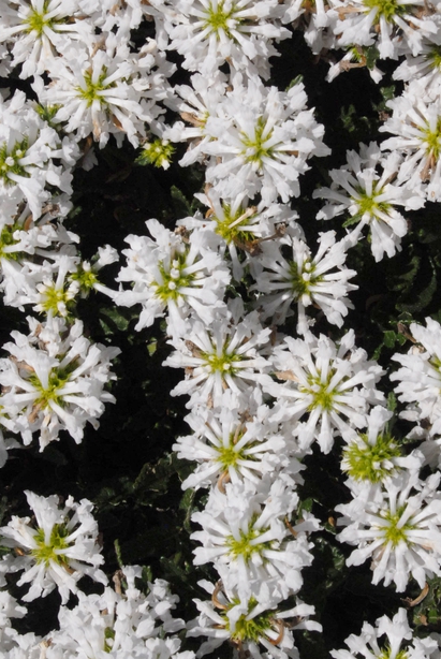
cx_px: 281
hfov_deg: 13.1
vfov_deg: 19.4
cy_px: 253
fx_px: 1924
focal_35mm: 105
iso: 400
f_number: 14
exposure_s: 1/800
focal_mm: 42
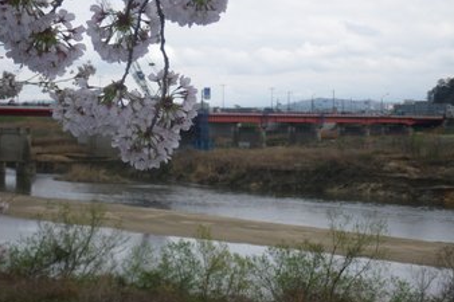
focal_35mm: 83
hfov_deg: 24.5
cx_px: 228
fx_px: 1046
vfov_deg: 16.4
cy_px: 143
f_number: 4.8
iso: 64
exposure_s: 1/200
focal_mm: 13.7
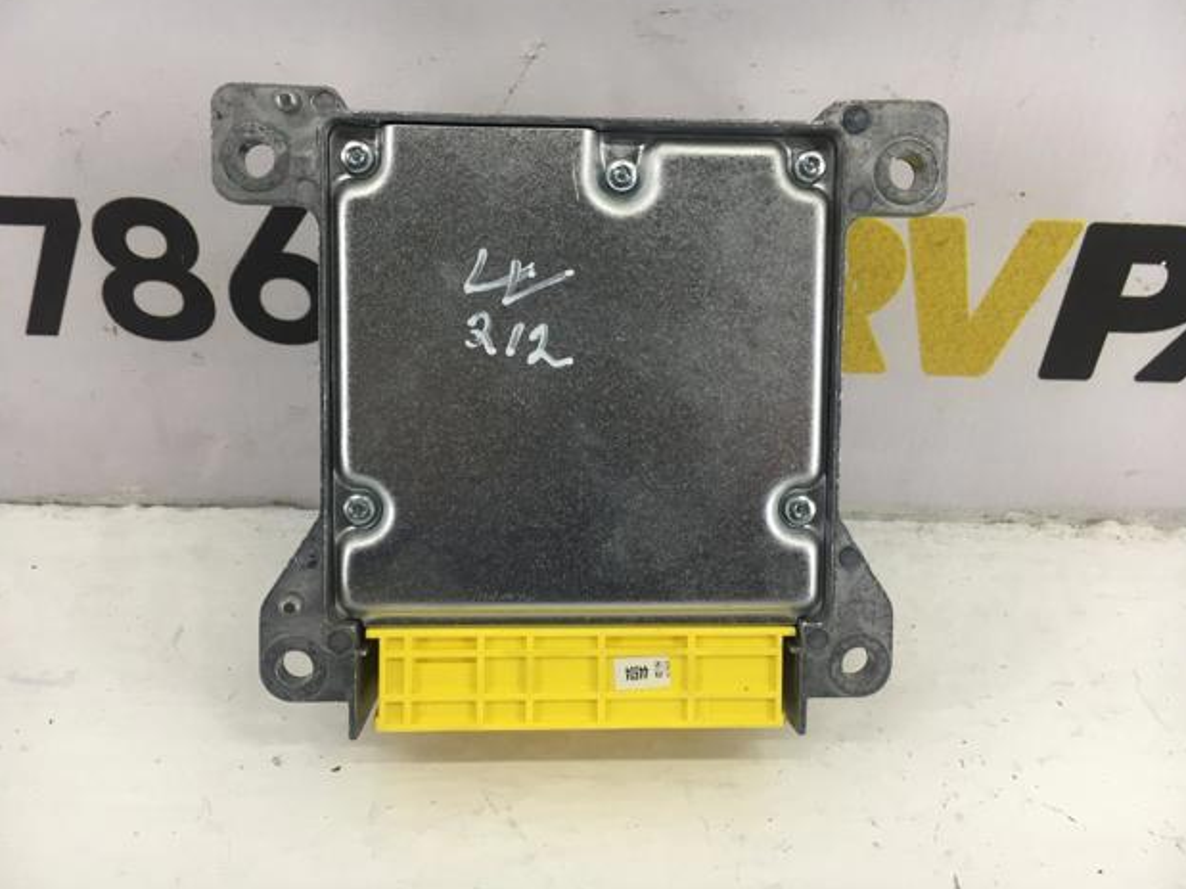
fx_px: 1028
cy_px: 433
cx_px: 596
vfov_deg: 46.8
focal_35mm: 30
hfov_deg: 60.0
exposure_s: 1/40
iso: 25
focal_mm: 4.15
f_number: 2.2
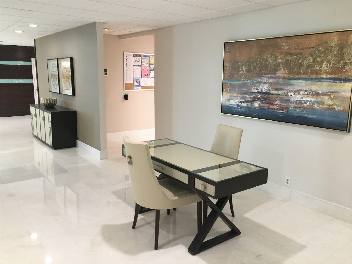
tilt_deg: -9.9
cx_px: 176
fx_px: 295
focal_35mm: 29
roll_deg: -1.7
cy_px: 132
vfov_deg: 48.2
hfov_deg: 61.7
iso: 100
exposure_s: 1/30
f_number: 2.2
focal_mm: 4.15
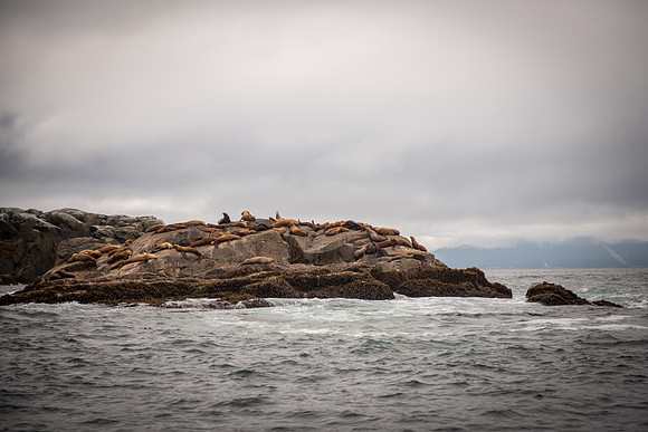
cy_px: 227
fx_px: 1335
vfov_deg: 18.4
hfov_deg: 27.3
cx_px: 342
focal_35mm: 74
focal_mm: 70
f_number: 2.8
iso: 100
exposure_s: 1/800
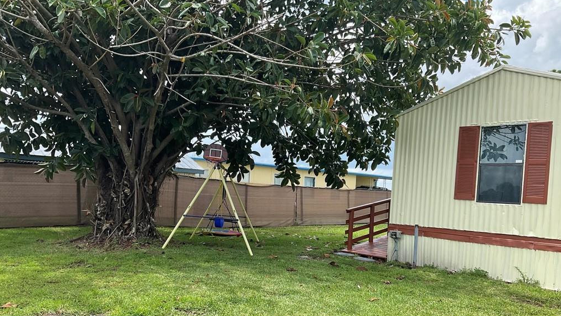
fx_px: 476
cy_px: 207
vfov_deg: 36.4
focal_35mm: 32
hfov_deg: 61.0
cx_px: 283
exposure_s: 1/883
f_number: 1.8
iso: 16
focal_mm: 3
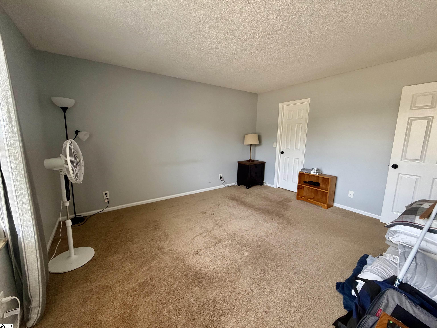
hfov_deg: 102.1
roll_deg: -0.9
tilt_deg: -9.3
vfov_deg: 85.7
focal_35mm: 14
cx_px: 218
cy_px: 164
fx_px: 177
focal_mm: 2.22
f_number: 2.2
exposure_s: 1/92
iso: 320
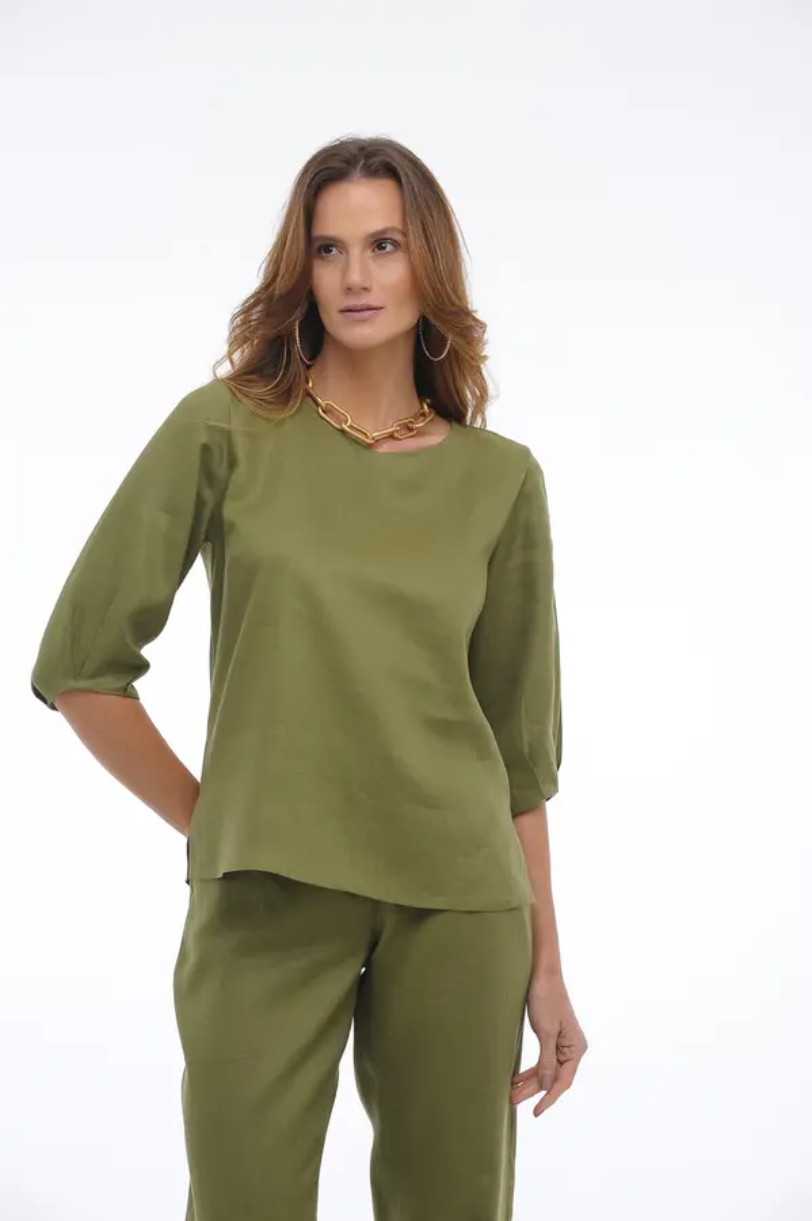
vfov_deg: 16.8
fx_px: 4132
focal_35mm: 122
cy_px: 610
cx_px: 406
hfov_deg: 11.2
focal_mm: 122
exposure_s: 1/160
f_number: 9
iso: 200
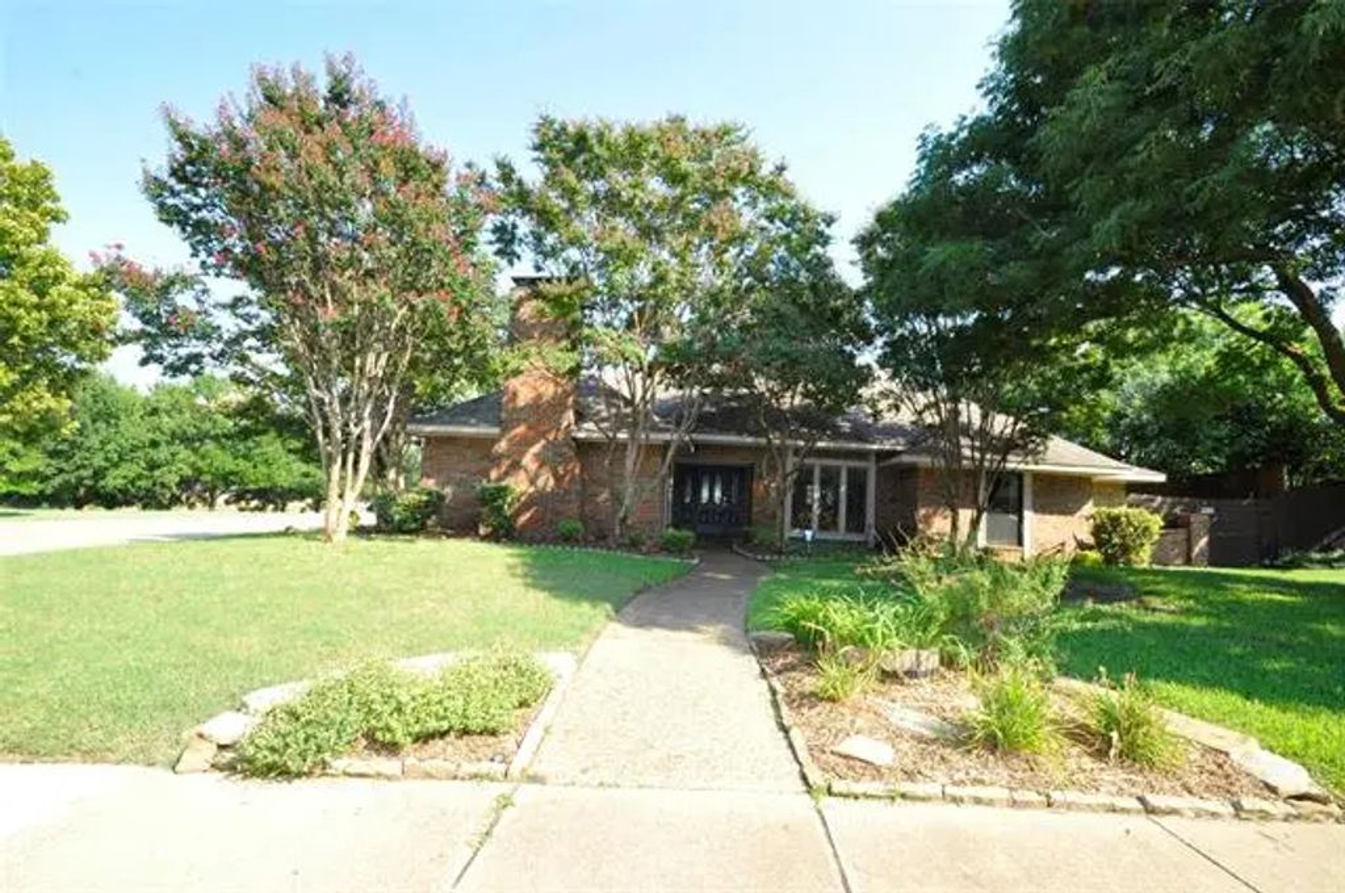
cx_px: 672
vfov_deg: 77.2
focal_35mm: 15
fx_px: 560
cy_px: 446
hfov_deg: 100.5
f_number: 16
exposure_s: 1/200
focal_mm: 10
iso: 800
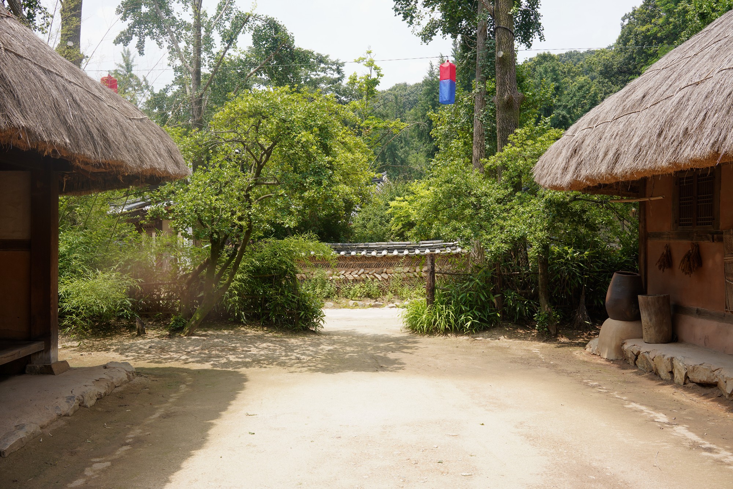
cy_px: 244
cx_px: 366
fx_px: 713
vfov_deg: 37.9
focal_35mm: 35
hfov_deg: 54.4
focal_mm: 35
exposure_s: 1/100
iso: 200
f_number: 11
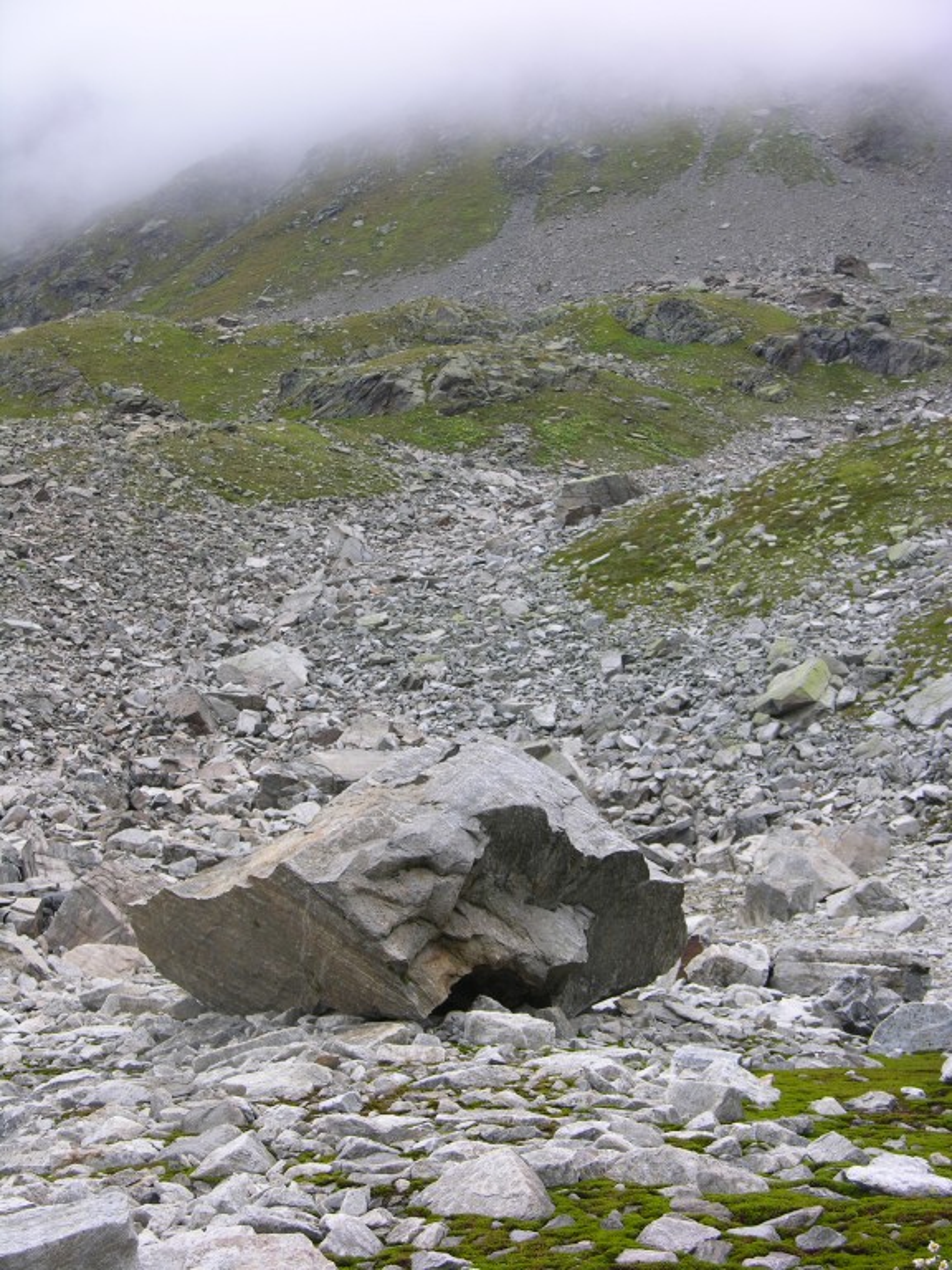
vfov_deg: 27.8
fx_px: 2567
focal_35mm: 70
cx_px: 476
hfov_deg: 21.0
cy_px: 635
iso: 50
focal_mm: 17.8
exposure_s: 1/91.5
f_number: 3.7
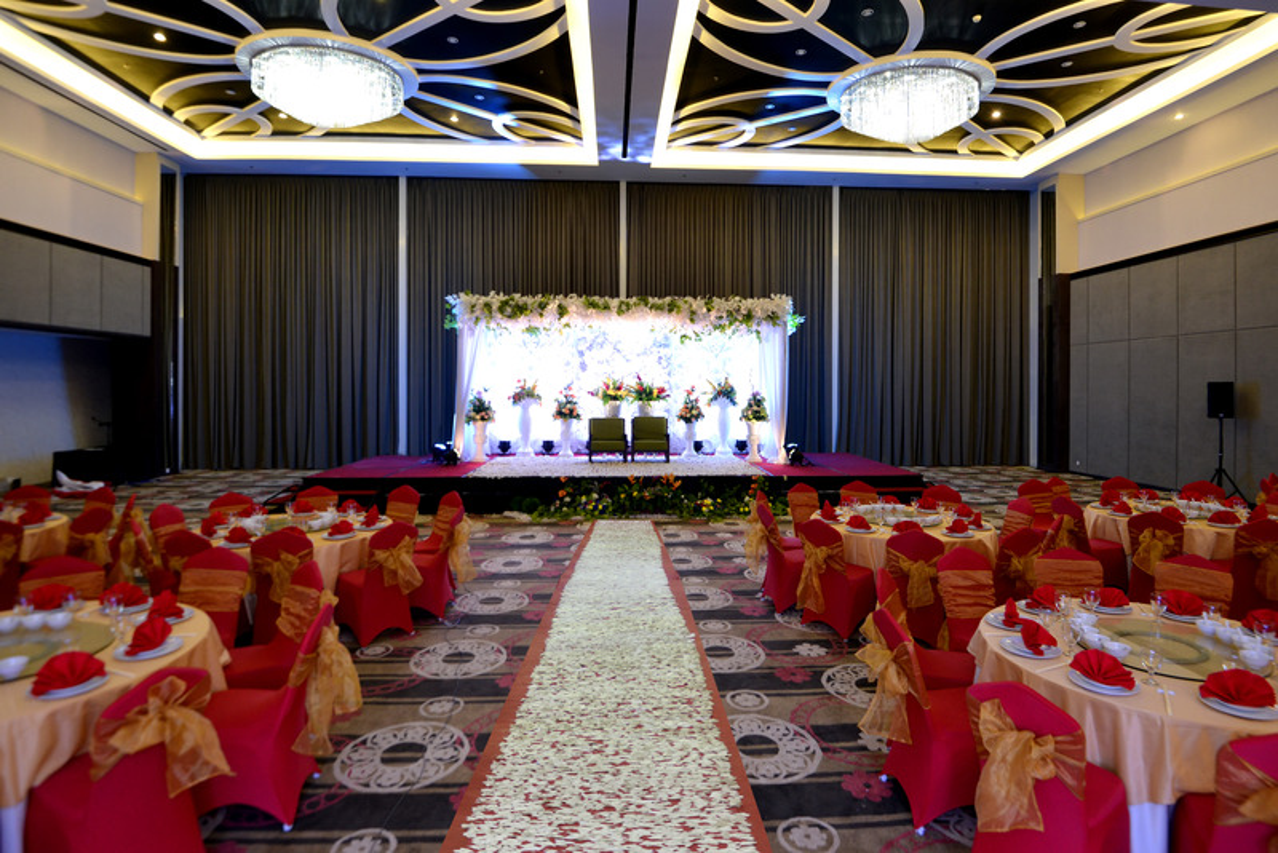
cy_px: 426
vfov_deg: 73.8
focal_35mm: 16
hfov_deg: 96.7
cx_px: 639
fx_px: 568
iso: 1250
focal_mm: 16
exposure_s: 1/80
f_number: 4
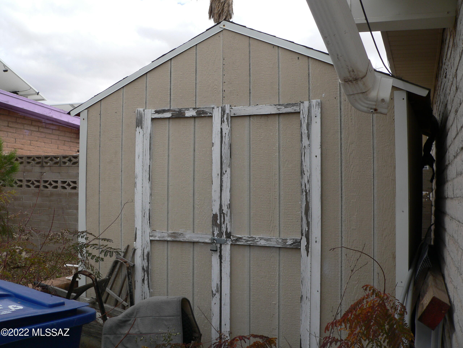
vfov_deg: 39.7
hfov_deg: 51.4
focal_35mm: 36
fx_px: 482
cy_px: 174
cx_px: 232
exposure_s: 1/400
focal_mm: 6
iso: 80
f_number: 4
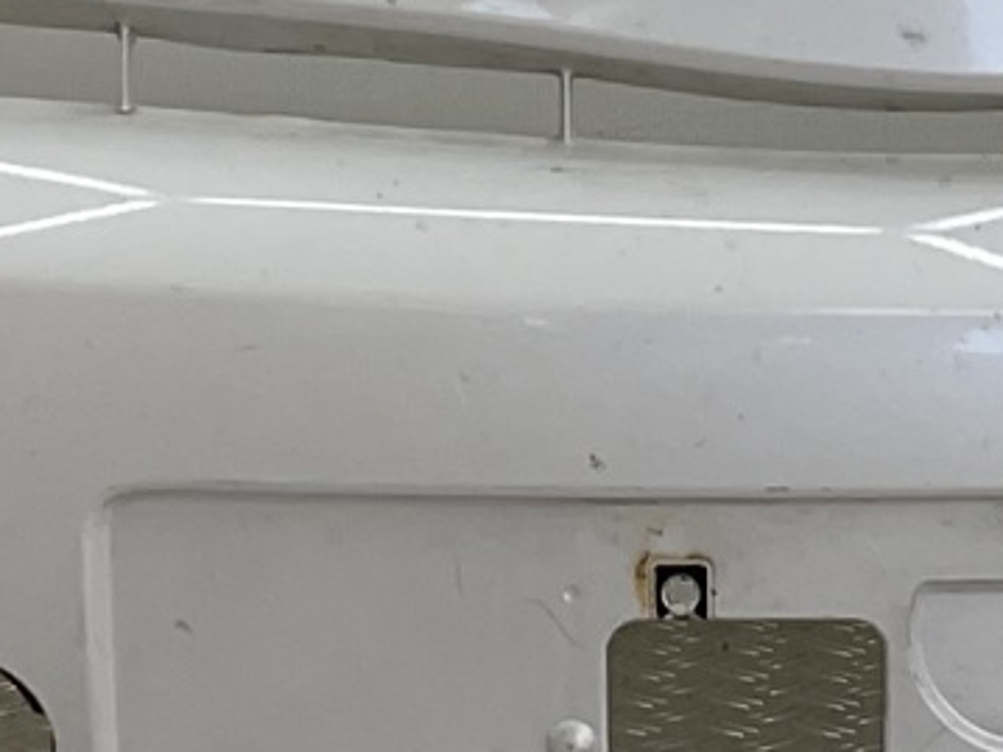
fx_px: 4721
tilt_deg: -9.4
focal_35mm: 163
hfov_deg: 12.0
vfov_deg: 9.1
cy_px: 25
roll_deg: -2.2
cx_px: 953
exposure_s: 1/238
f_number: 1.8
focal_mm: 3
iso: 16
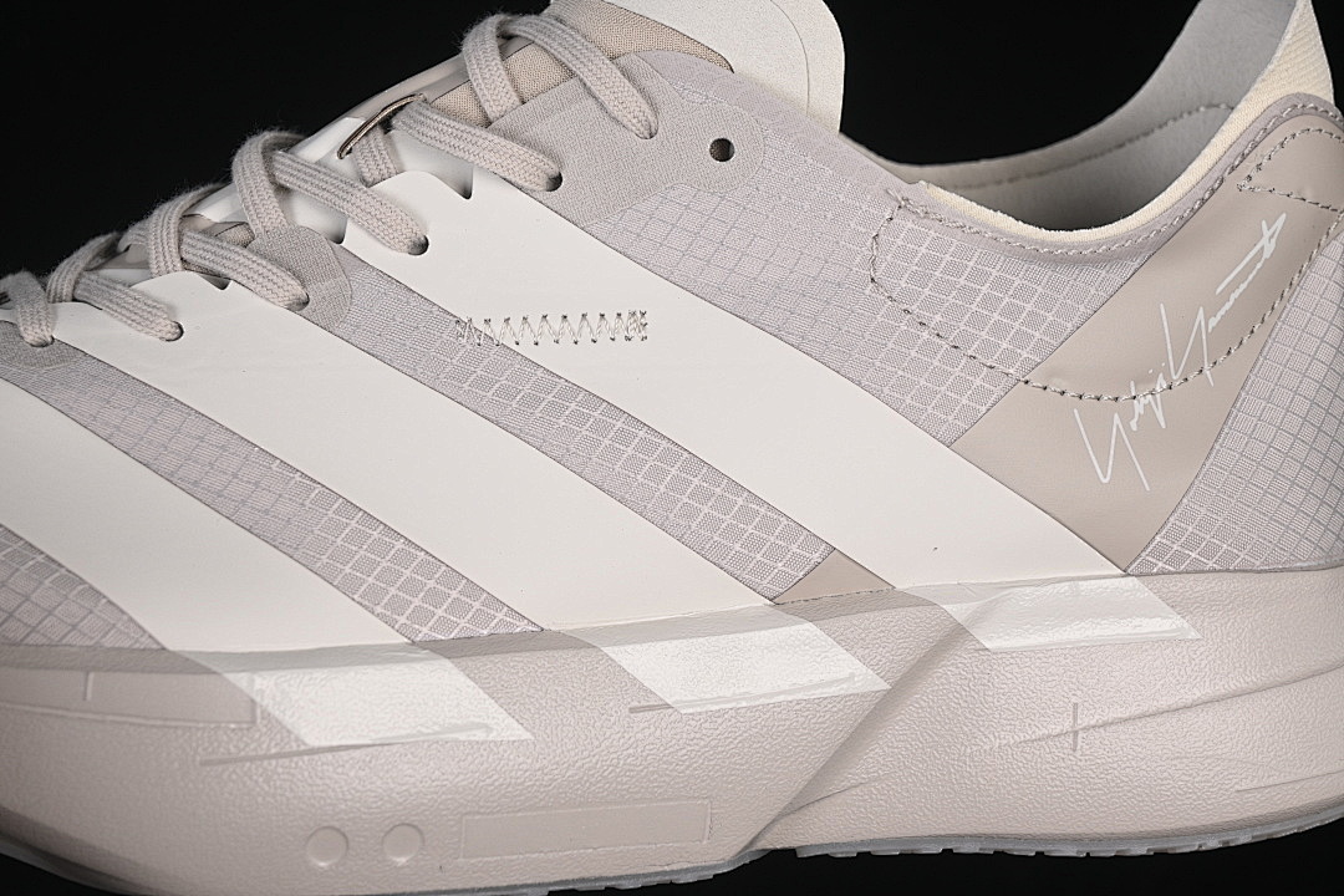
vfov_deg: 18.2
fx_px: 2800
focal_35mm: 75
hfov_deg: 27.0
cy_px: 448
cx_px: 672
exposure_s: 1/80
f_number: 7.1
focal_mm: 50
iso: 160
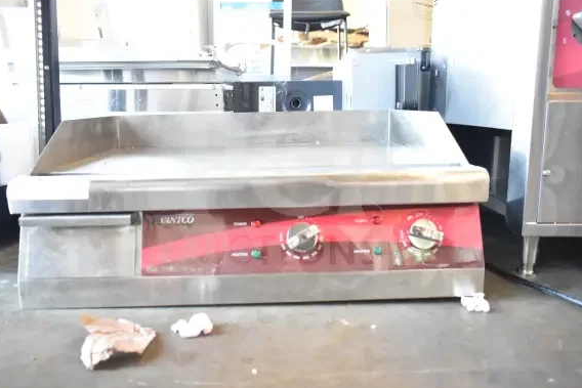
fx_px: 469
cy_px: 193
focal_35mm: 29
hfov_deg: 63.6
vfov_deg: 45.0
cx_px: 273
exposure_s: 1/30
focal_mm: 18
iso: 1100
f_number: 3.5
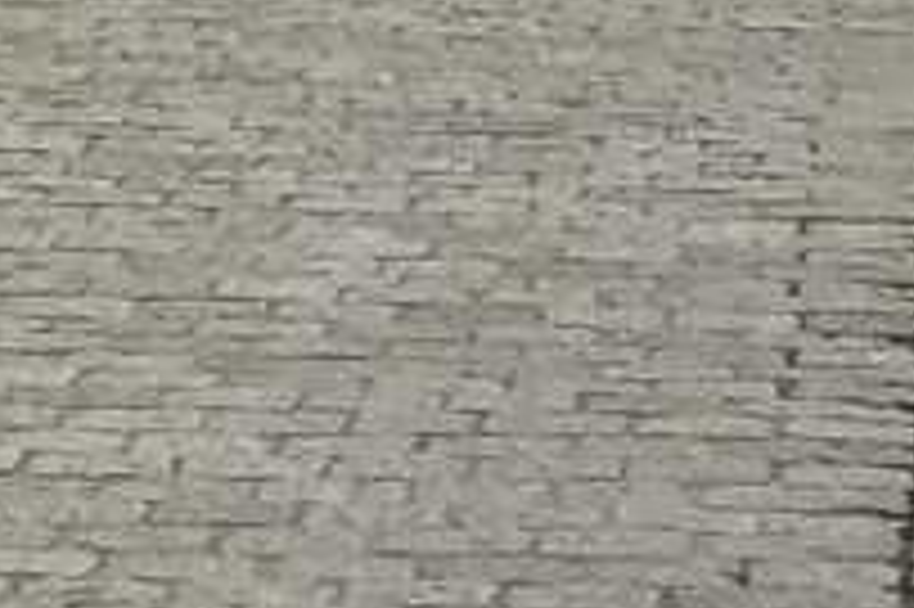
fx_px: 5835
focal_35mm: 230
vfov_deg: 5.1
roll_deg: +1.1
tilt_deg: +12.9
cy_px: -2022
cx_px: 1526
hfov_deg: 8.7
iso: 20
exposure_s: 1/528
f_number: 1.8
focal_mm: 4
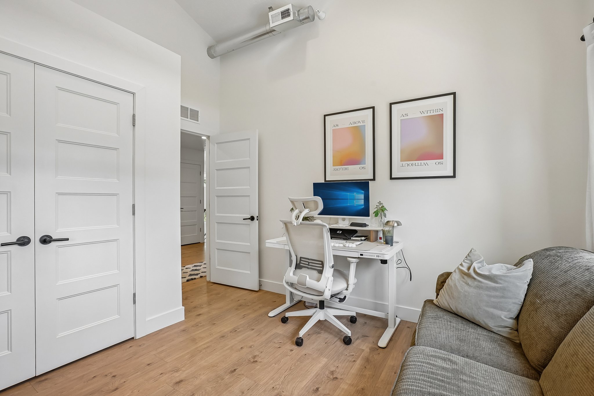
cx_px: 297
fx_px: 264
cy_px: 198
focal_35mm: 16
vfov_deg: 73.7
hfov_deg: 96.7
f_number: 8
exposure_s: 1/30
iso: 400
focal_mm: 16
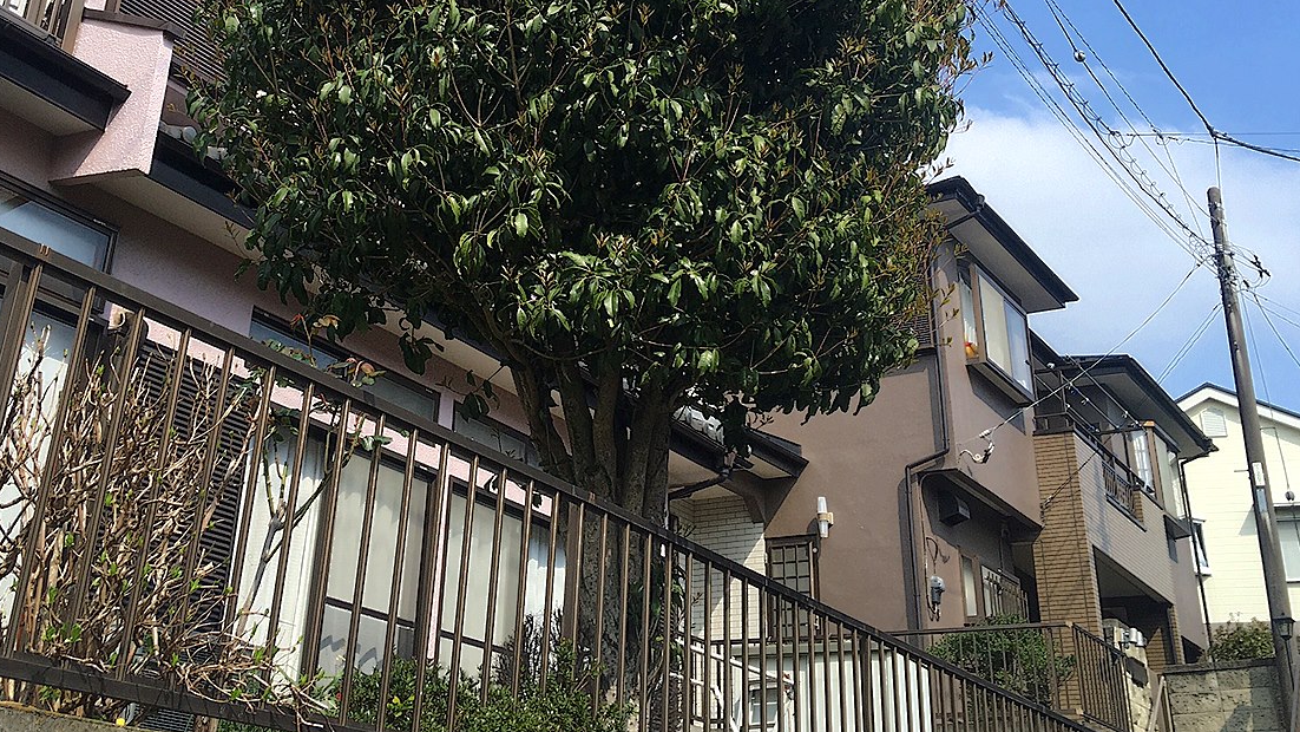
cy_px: 126
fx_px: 1482
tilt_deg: +26.8
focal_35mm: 43
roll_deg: -2.4
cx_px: 571
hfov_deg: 47.3
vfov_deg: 27.1
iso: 25
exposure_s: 1/1166
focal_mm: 4.15
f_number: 2.2
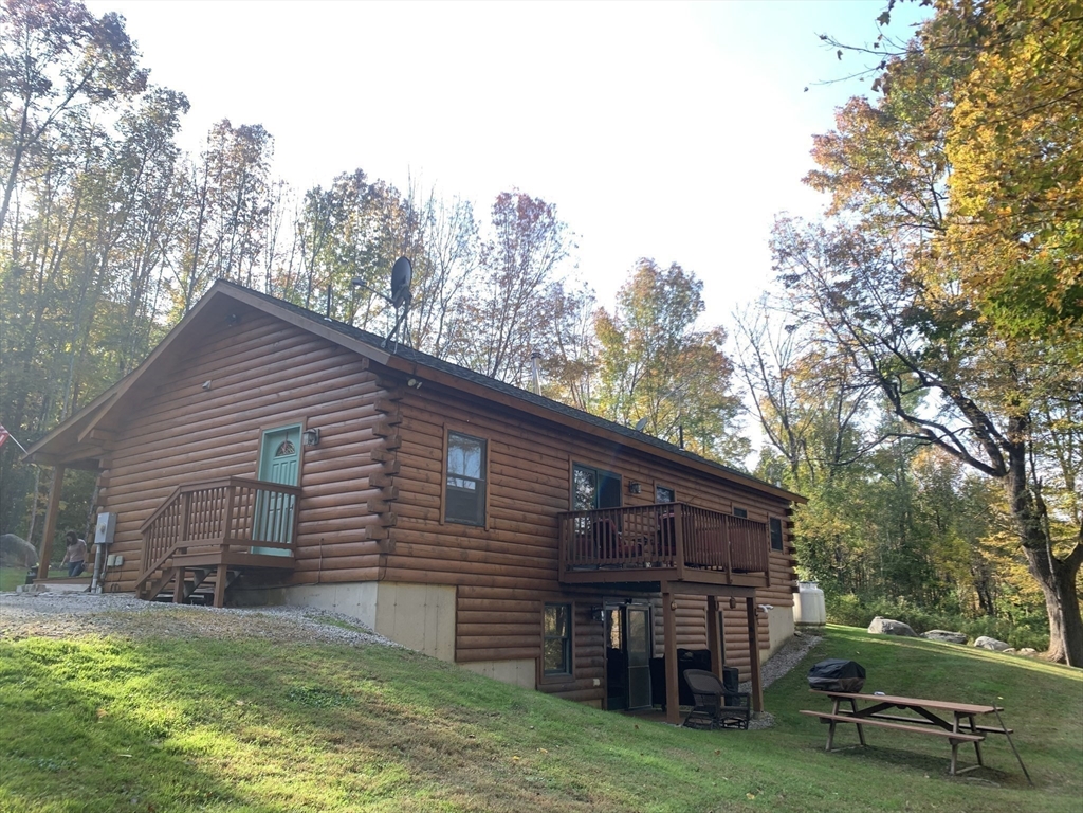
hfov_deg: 67.3
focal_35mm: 26
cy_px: 406
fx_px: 813
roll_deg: -0.3
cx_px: 542
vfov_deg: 53.1
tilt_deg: +13.3
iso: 32
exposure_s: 1/122
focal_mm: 4.25
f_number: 1.8
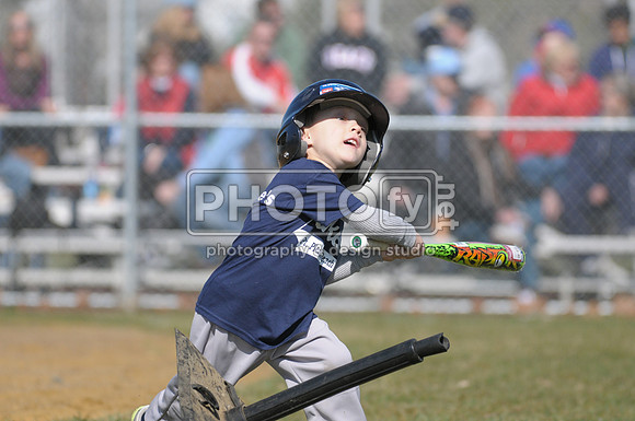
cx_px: 318
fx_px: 5548
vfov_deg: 4.4
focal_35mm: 315
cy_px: 210
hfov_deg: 6.6
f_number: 4
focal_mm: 210
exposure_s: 1/3200
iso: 400
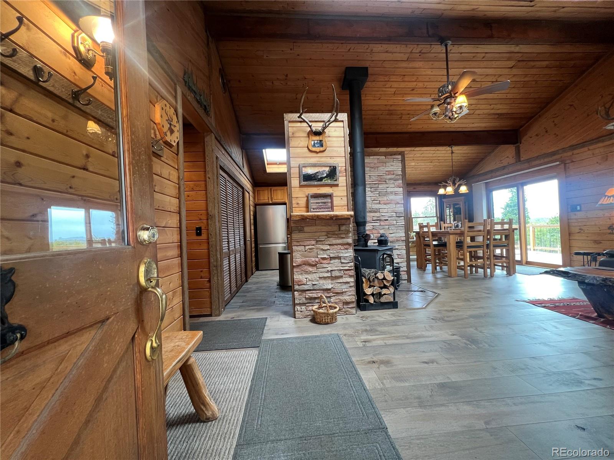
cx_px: 307
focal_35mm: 13
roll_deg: +2.5
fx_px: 231
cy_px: 230
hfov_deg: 106.2
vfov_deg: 89.9
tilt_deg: +0.3
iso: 160
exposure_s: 1/60
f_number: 1.8
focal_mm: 1.57
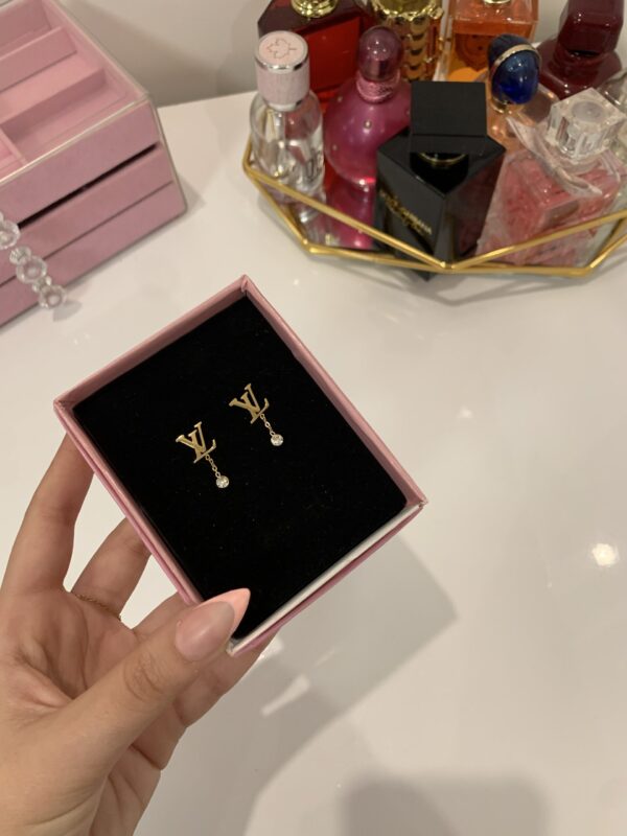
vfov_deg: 67.3
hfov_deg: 53.1
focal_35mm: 26
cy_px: 418
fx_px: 628
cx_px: 314
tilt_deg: -67.0
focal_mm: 4.25
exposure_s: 1/50
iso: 160
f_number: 1.8
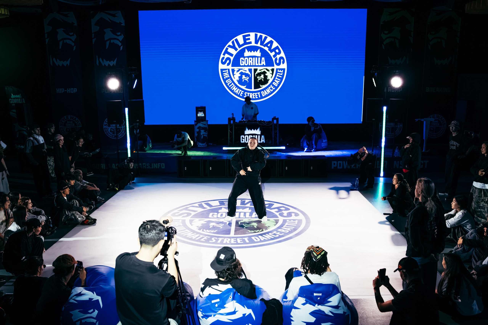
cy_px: 184
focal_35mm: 29
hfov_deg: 63.5
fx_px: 394
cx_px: 248
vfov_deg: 44.8
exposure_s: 1/800
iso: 3200
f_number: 2.8
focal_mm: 24
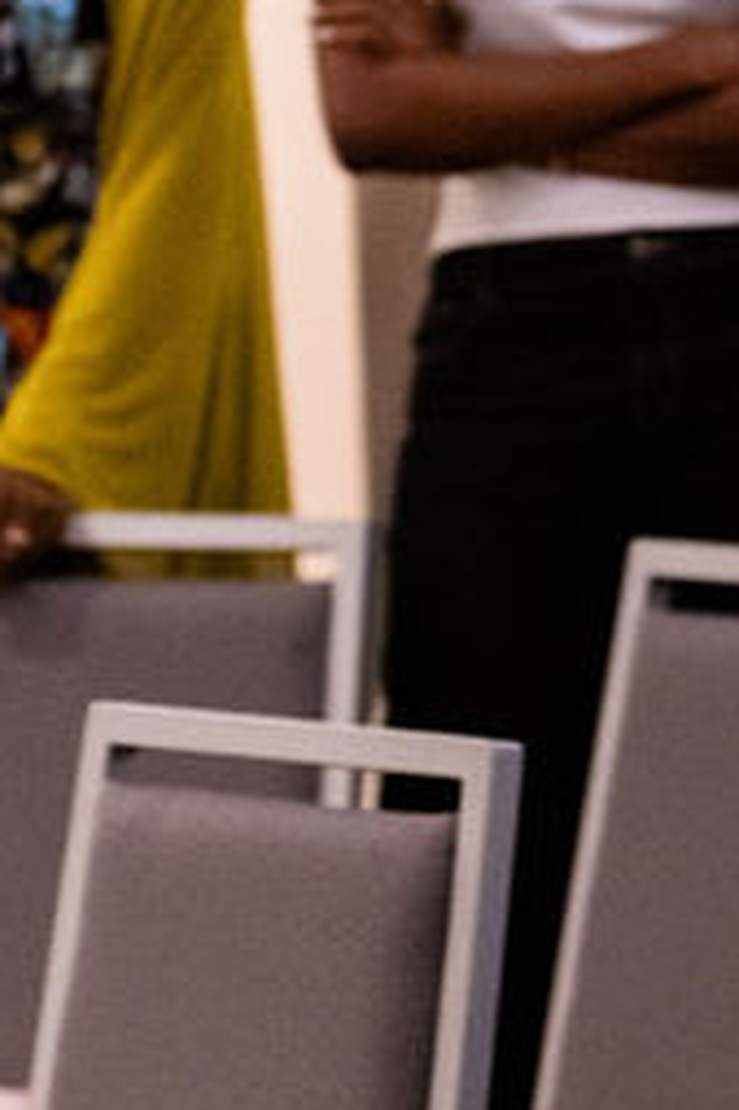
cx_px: 477
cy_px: 378
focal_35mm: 303
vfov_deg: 6.8
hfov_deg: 4.5
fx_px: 9342
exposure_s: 1/125
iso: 2500
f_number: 2.8
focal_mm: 75
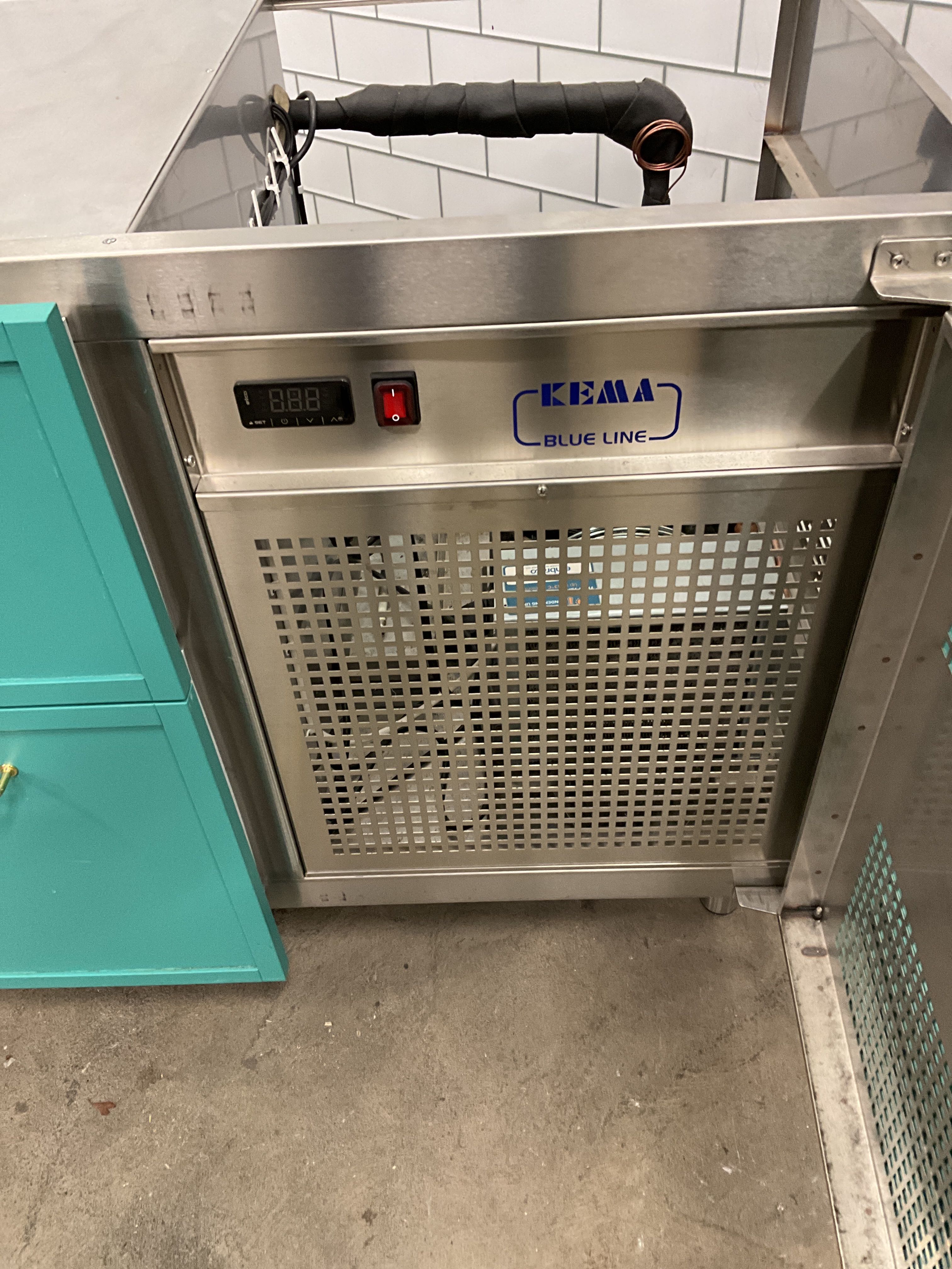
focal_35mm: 29
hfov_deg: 48.2
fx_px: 1063
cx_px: 476
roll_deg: +2.4
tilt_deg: -43.1
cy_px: 634
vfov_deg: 61.7
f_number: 1.8
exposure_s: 1/50
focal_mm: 3
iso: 160
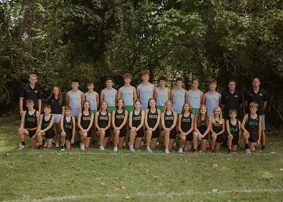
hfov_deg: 34.7
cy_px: 108
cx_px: 137
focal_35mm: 56
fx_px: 453
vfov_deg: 25.2
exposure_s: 1/1600
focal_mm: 50
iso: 250
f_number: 4
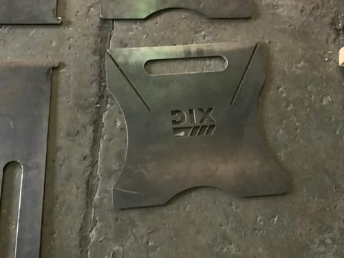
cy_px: 129
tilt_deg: -75.5
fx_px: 308
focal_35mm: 31
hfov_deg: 58.4
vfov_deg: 45.4
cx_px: 172
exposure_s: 1/17
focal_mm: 3.3
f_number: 2.4
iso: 800
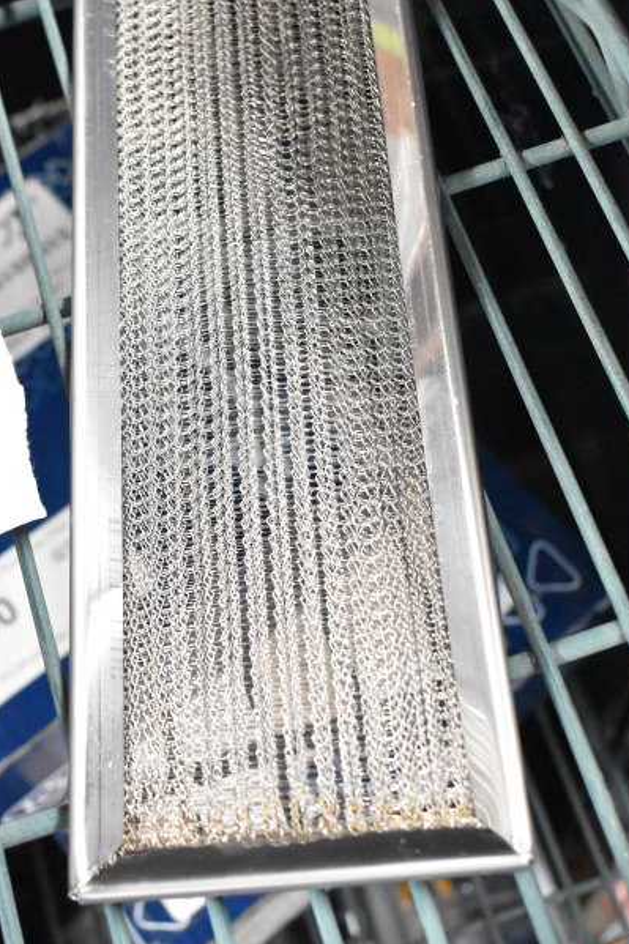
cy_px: 341
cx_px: 276
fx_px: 1442
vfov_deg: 36.0
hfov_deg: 24.6
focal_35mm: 55
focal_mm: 24
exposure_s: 1/100
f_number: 5
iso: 6400
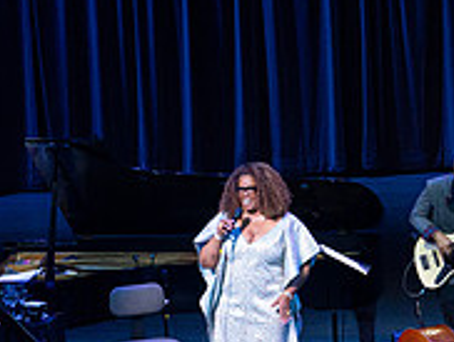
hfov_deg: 5.5
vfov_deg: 4.1
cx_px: 382
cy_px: 251
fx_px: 4741
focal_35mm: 361
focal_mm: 118
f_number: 5.6
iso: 2500
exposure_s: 1/320
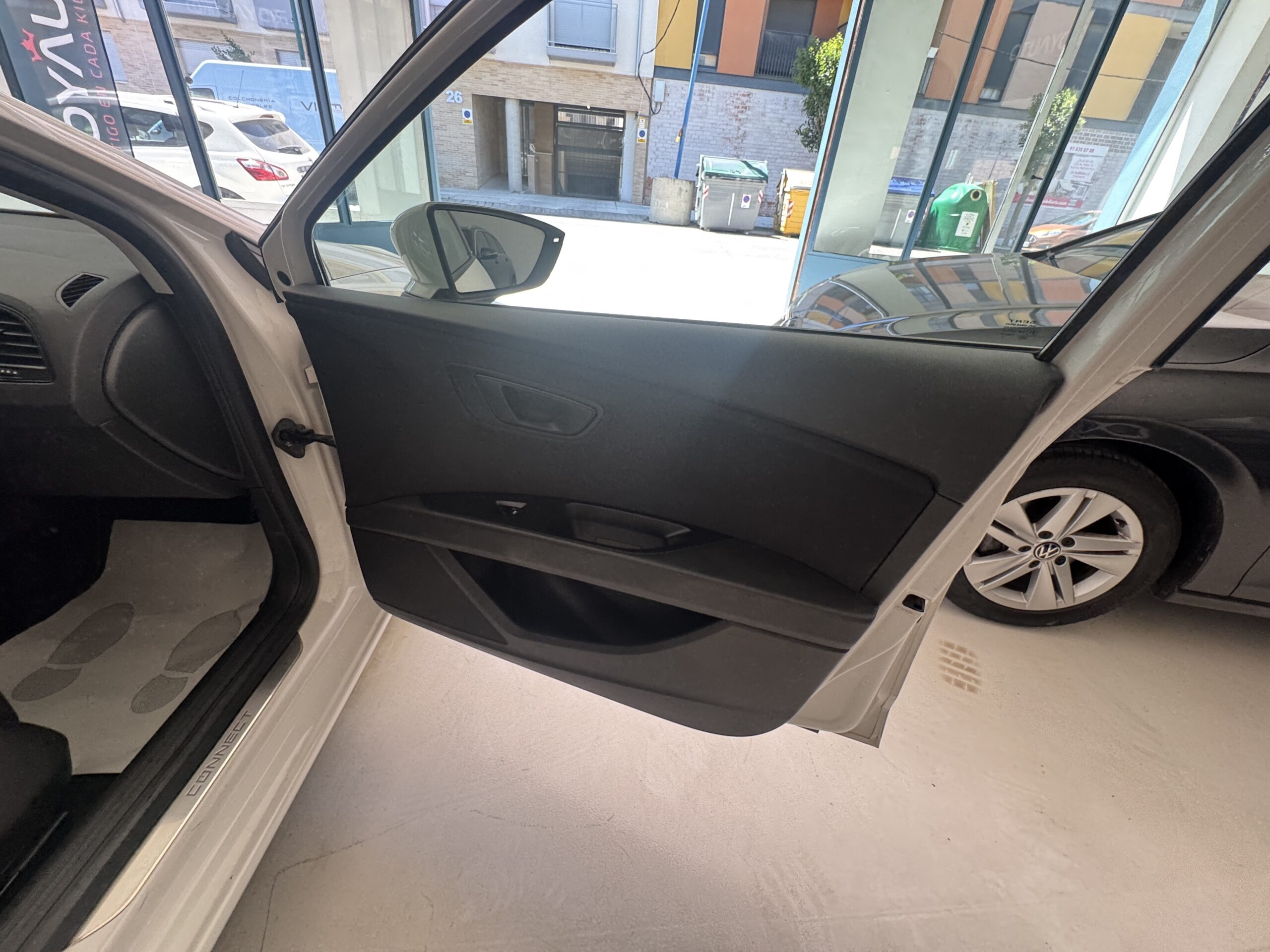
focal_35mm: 14
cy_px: 476
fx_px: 514
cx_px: 635
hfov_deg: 102.1
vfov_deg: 85.7
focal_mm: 2.22
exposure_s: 1/99
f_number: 2.2
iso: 160
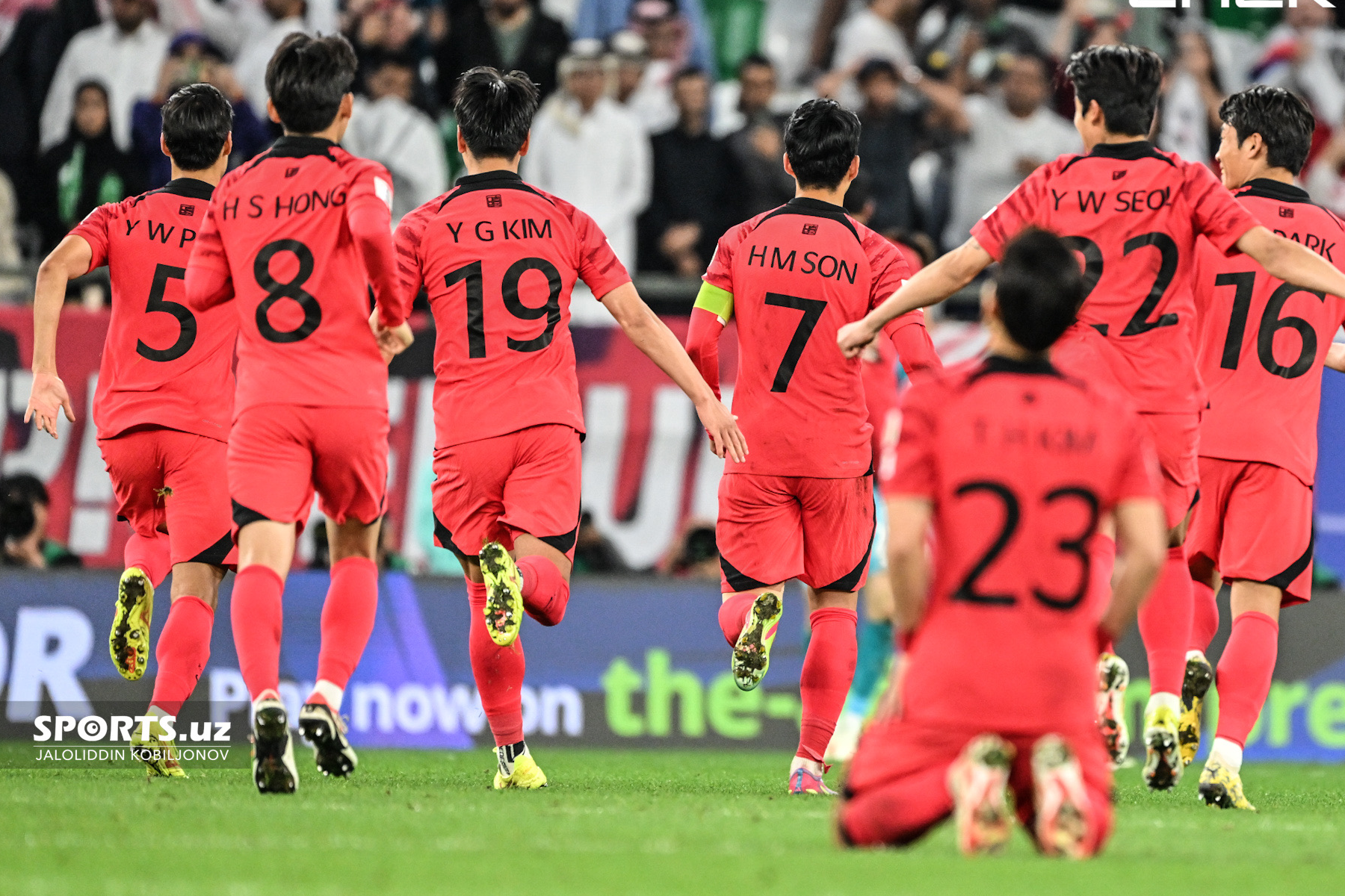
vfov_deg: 2.2
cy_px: 437
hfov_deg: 3.2
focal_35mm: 637
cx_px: 701
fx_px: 23797
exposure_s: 1/1000
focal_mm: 560
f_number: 4
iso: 2500
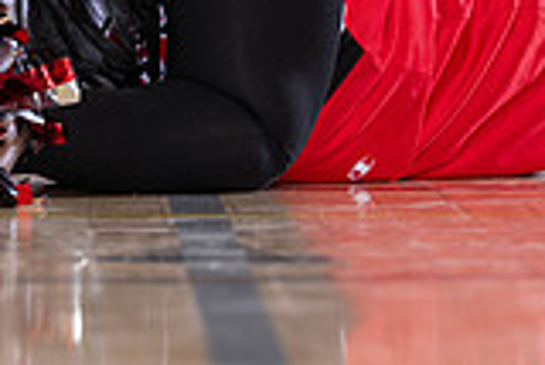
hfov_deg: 3.2
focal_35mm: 636
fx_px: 9637
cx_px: 23
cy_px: -190
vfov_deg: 2.2
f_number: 4.5
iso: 125
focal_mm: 145
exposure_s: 1/200
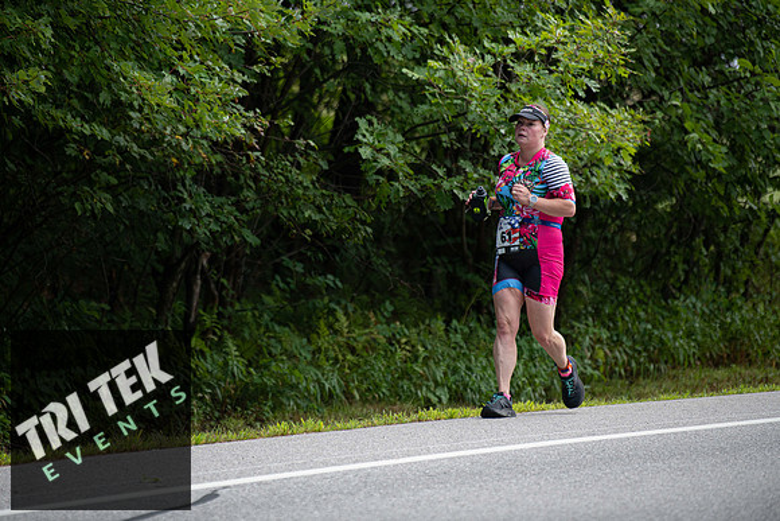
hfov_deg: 10.3
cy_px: 260
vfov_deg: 6.9
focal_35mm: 200
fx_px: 4334
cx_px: 390
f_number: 3.5
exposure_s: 1/400
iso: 250
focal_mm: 200
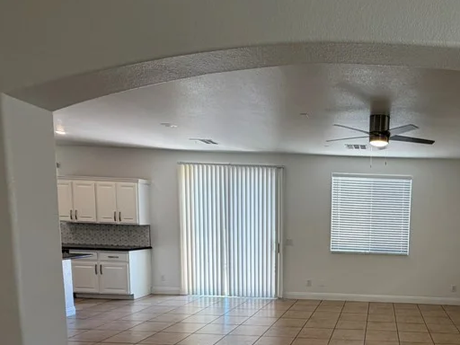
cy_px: 262
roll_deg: -1.8
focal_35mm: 28
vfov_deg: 47.7
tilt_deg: -5.1
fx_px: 372
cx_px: 377
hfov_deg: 57.9
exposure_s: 1/120
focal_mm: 2.22
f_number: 2.2
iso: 125
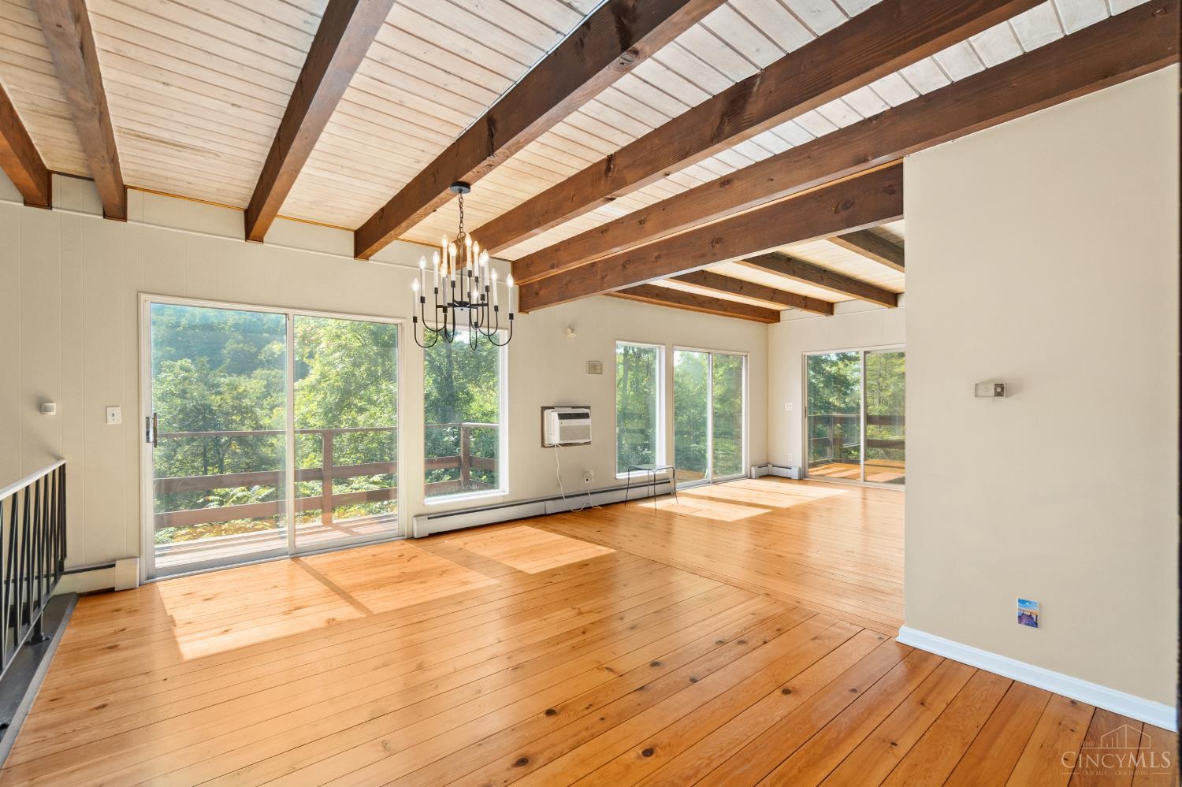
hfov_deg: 100.4
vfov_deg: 77.3
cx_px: 591
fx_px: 492
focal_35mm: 15
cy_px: 394
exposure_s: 1/40
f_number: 6.3
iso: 400
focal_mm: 10
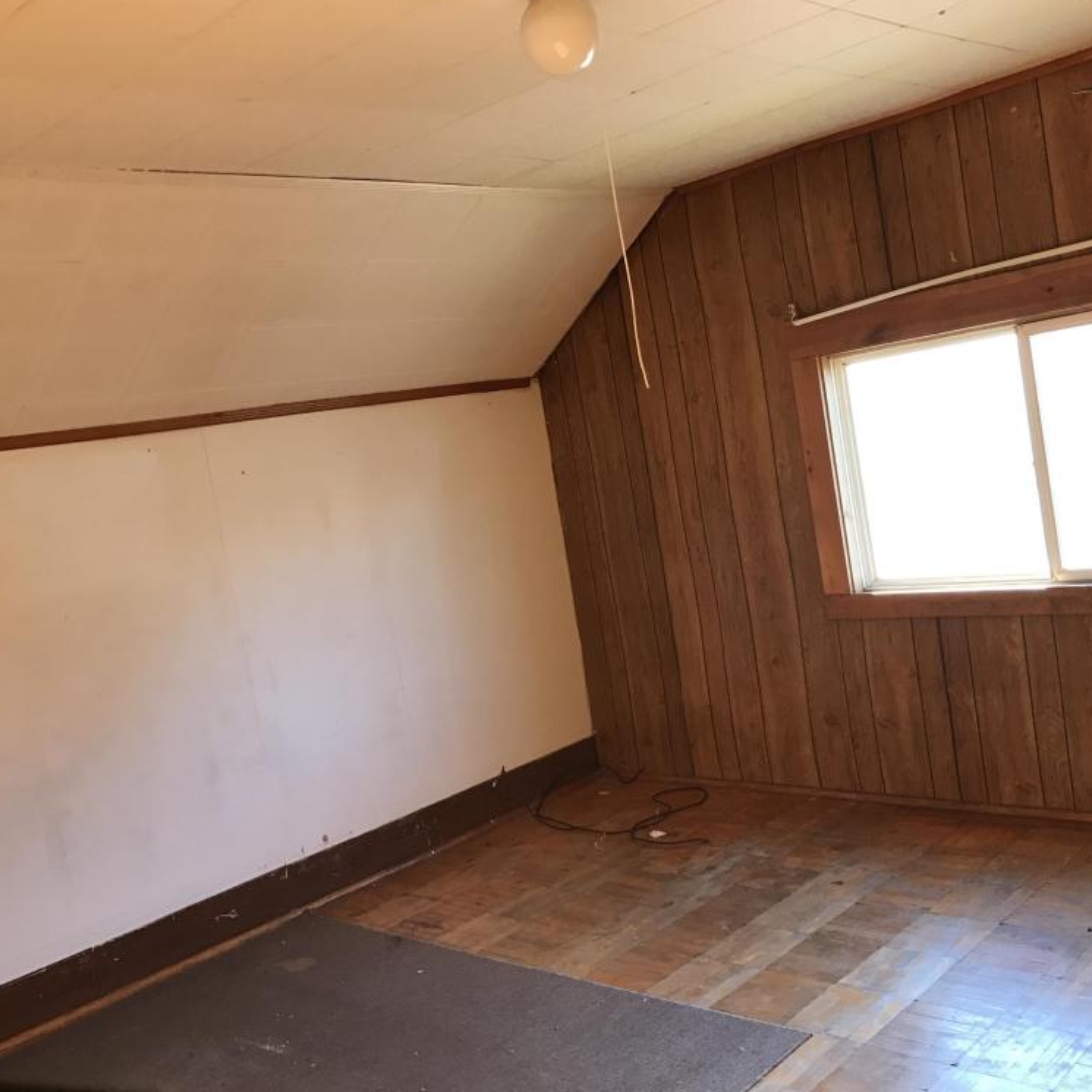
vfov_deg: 48.4
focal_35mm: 34
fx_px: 1213
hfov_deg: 48.1
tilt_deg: -4.5
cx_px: 664
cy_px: 541
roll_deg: +9.2
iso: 25
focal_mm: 3.99
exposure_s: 1/40
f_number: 1.8
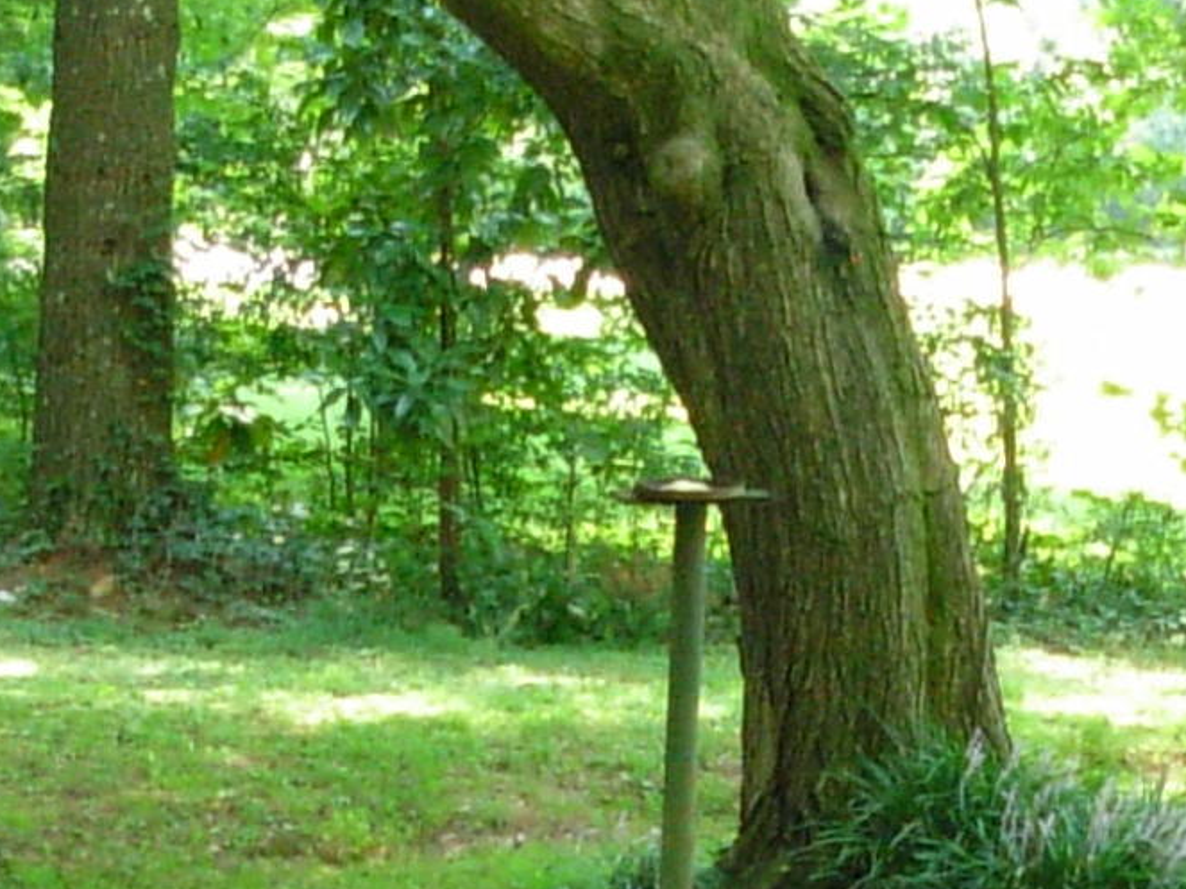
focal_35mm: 172
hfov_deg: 11.5
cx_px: 640
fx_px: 5892
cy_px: 905
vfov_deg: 8.6
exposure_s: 1/69.7
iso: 244
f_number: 2.9
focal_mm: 6.3
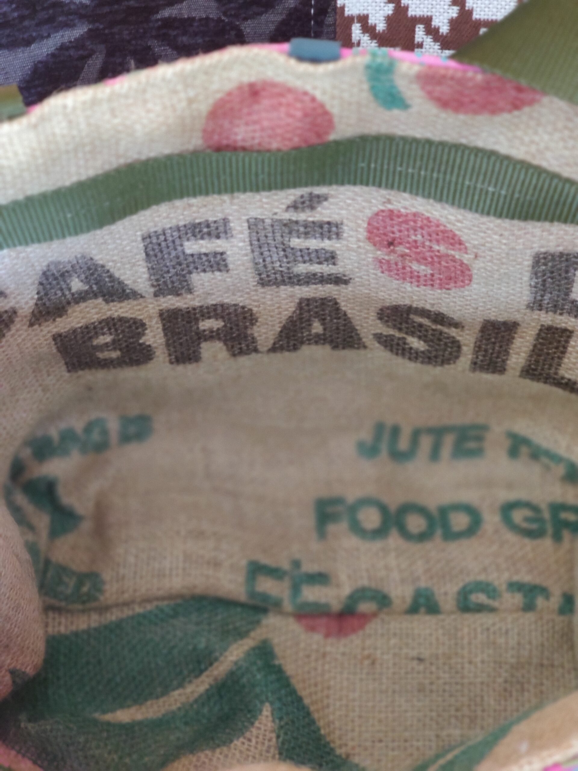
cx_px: 289
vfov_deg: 26.3
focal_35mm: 74
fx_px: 1647
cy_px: 386
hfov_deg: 19.9
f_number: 2.44
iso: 3200
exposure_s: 1/25
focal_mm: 6.95
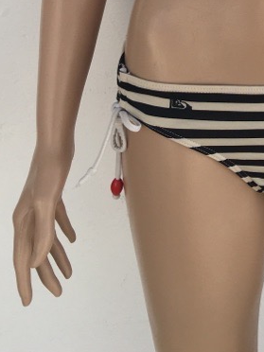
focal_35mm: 78
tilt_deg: -15.8
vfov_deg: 22.6
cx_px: 307
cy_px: -92
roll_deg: -3.2
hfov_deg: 18.1
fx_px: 793
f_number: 2.2
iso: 25
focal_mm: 4.15
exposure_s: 1/396
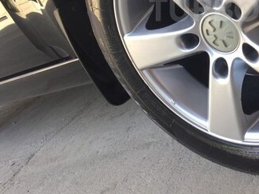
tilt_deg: -10.0
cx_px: 231
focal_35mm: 59
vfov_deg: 23.9
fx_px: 441
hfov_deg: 31.3
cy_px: 9
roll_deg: +27.1
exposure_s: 1/100
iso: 32
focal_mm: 4.15
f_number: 2.2
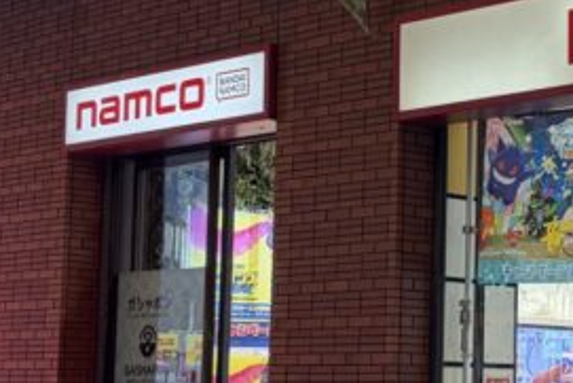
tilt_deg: +6.1
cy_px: 235
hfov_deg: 19.3
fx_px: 1624
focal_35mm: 102
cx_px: 615
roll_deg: -0.4
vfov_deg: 13.4
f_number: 1.6
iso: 64
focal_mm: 5.96
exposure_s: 1/60
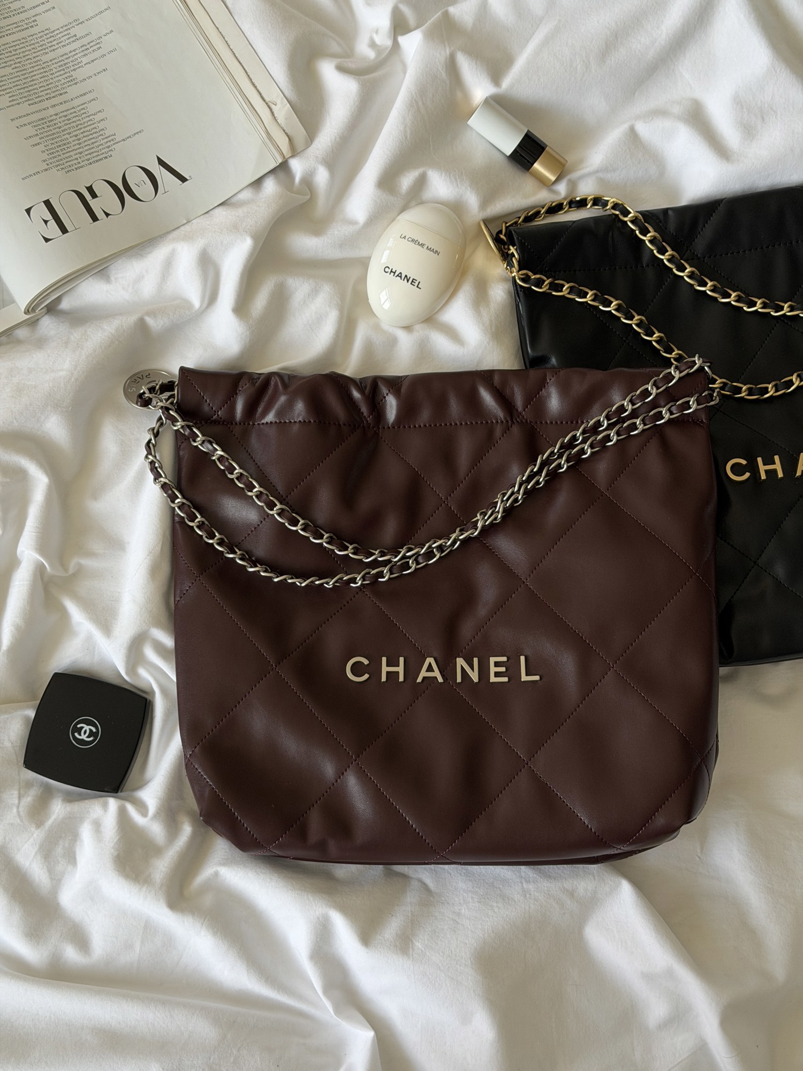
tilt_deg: -80.3
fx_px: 1485
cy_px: 536
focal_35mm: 48
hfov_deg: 30.3
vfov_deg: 39.7
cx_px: 402
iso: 64
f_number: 1.78
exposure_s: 1/354
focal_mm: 6.76
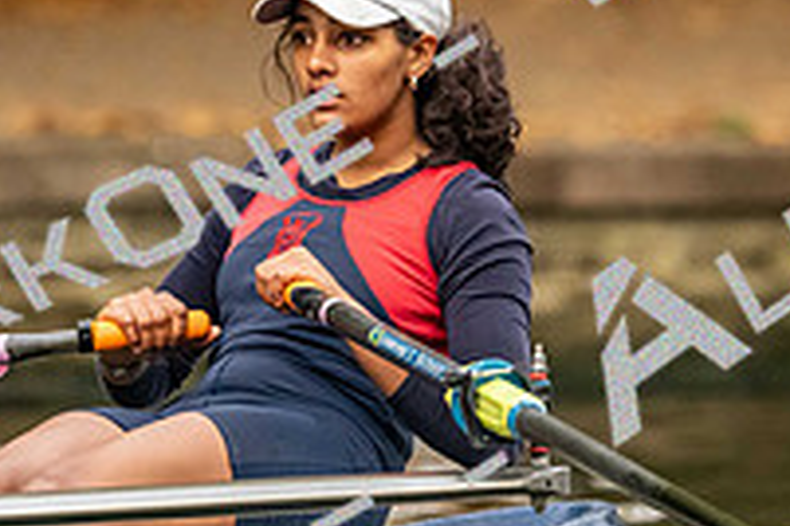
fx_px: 25388
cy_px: 73
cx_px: 255
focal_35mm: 1157
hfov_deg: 1.8
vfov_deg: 1.2
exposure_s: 1/2500
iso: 4000
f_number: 4.5
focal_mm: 400
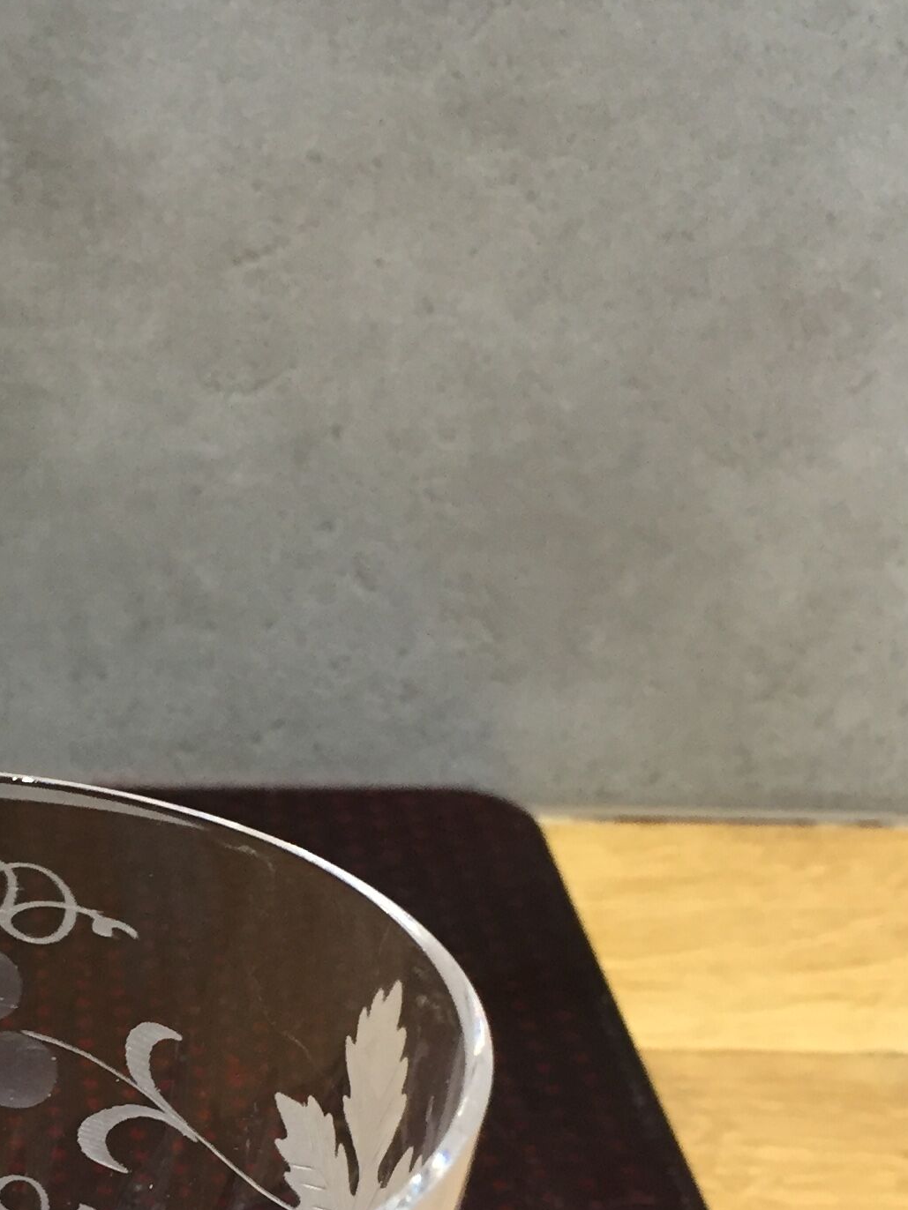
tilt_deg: -32.6
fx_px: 2413
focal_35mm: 69
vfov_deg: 26.9
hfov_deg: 20.6
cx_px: -22
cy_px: 1164
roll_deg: -1.6
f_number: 2.2
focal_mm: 4.15
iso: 160
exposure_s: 1/33
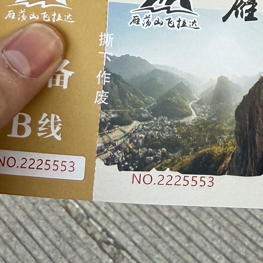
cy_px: -24
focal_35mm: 79
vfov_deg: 20.9
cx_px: 360
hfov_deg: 19.8
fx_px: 679
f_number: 2.2
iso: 40
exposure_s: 1/240
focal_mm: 2.22
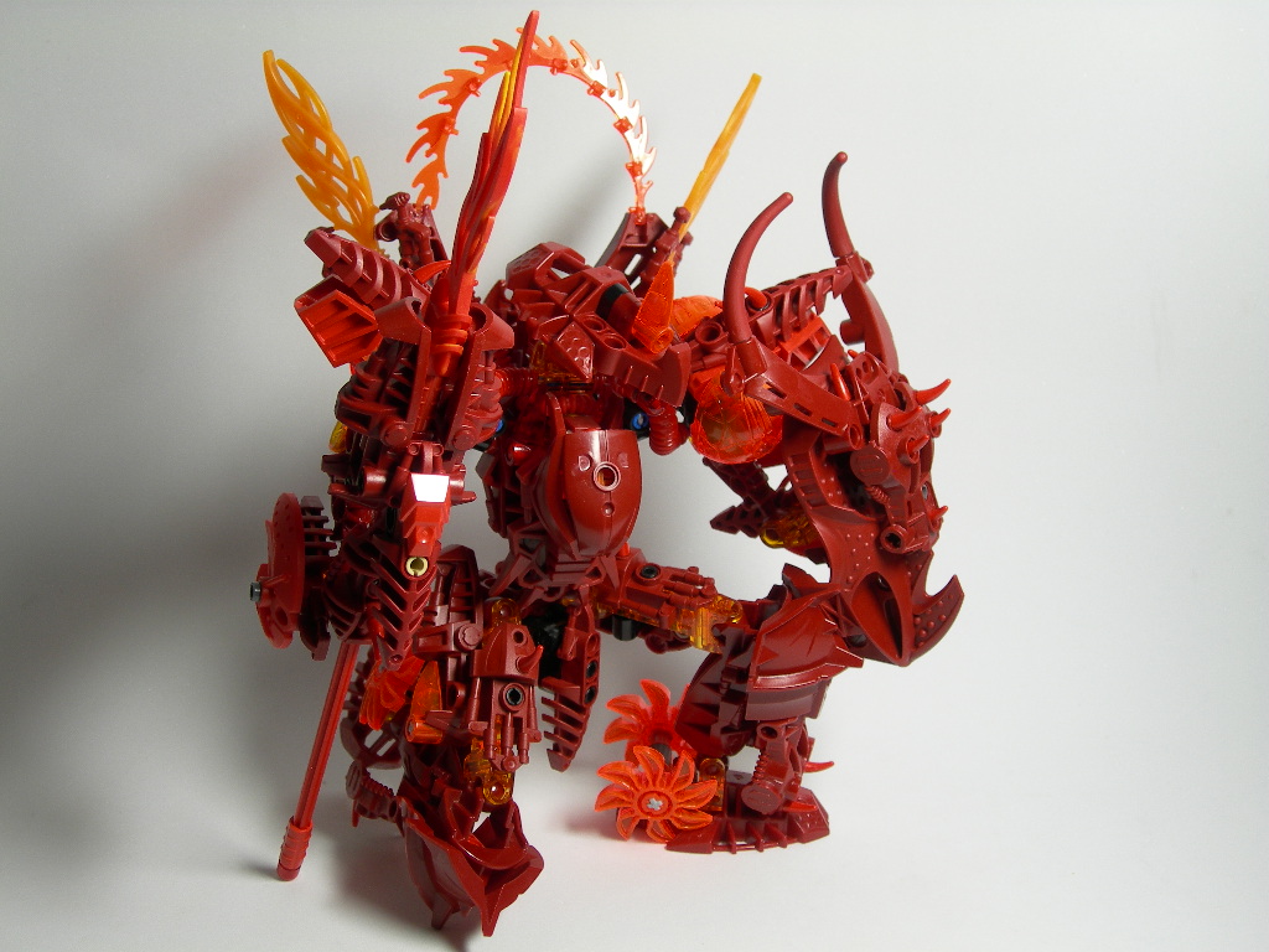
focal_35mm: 51
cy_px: 476
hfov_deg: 37.5
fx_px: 1870
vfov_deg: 28.6
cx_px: 634
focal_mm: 10.6
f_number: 3.2
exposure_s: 1/24.1
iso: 50
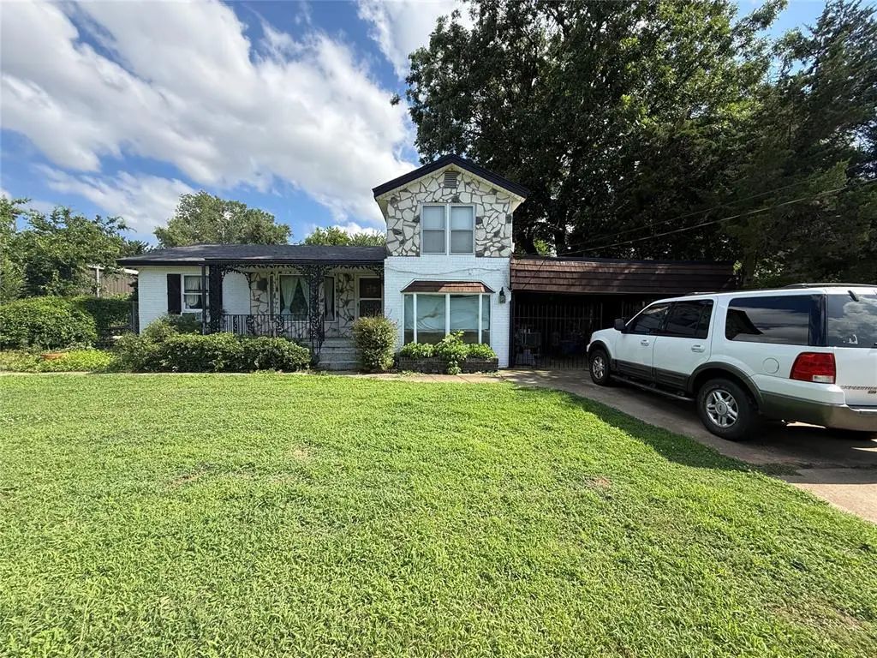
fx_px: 355
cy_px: 329
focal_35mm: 14
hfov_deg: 102.1
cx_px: 438
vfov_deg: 85.7
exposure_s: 1/1017
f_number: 2.2
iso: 50
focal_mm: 2.22
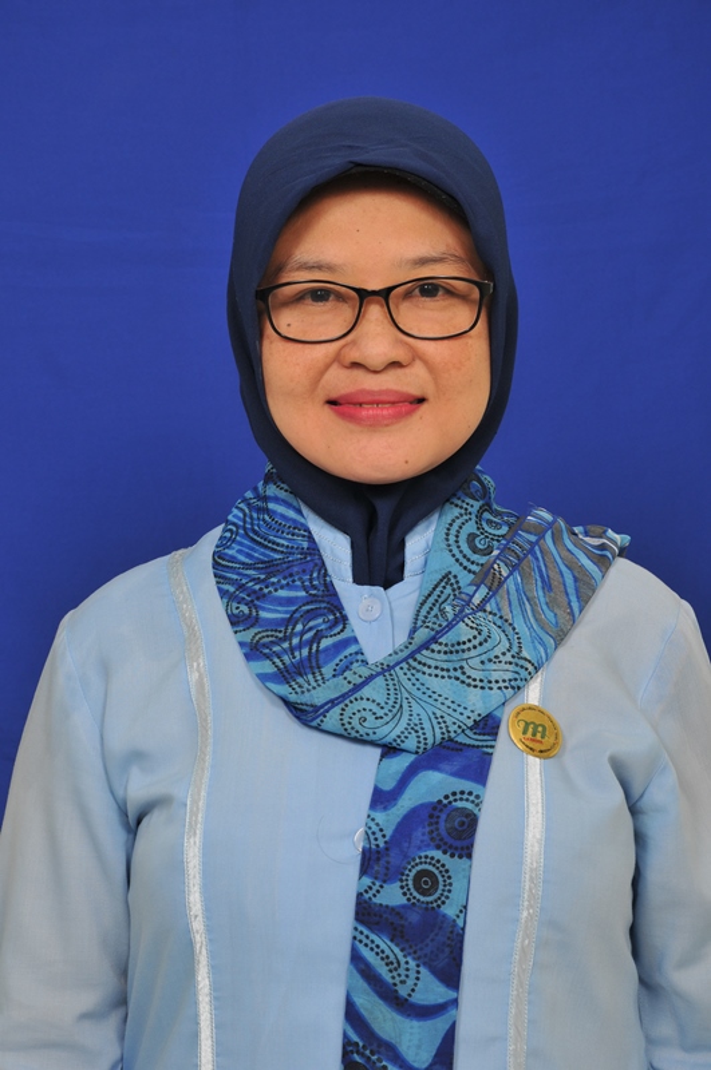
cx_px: 356
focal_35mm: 120
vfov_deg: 17.1
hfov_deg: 11.4
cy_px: 535
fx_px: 3566
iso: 200
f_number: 10
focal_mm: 80
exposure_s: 1/100
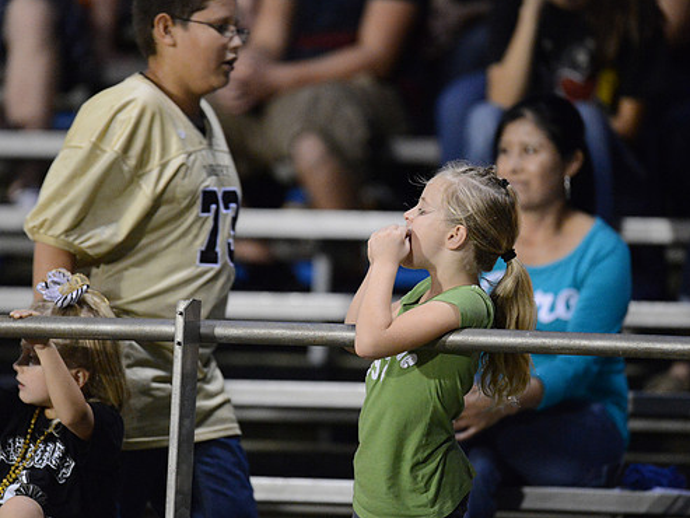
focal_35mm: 452
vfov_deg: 3.3
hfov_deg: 4.4
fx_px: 9012
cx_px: 395
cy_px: 263
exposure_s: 1/160
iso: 12800
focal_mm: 400
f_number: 2.8
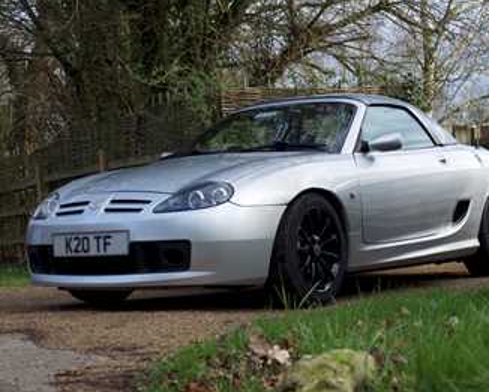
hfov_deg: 26.5
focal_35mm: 72
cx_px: 284
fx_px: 1038
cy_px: 175
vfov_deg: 21.4
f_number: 5.6
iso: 100
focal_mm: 35
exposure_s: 1/125
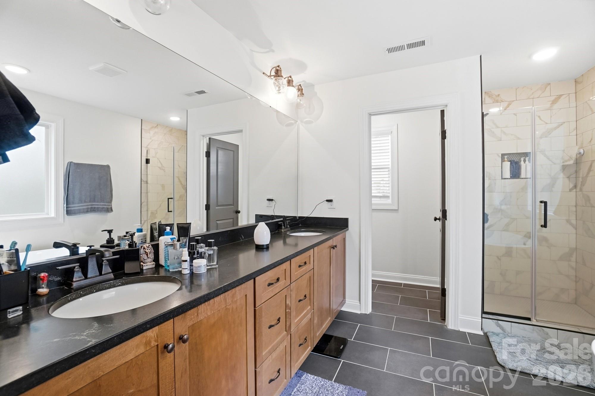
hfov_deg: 100.4
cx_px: 298
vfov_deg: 77.3
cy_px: 198
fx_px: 248
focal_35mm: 15
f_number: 4
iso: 100
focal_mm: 10
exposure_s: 1/200
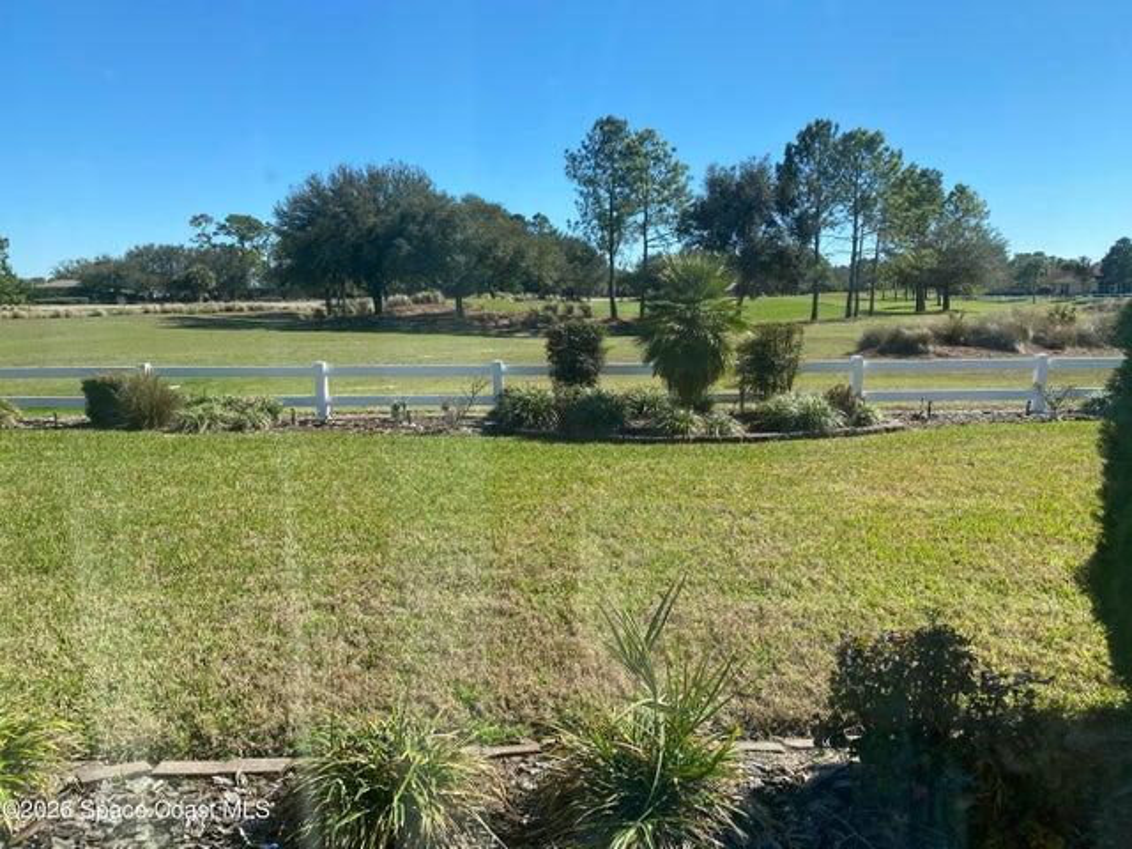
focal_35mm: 26
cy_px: 424
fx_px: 850
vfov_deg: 53.1
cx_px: 566
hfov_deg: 67.3
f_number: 1.8
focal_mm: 4.25
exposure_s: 1/1754
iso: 32
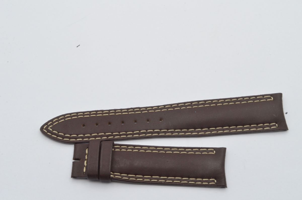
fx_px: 603
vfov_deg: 18.8
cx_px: 151
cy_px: 100
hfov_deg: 28.1
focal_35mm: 72
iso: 1250
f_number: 29
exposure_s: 1/30
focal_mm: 48
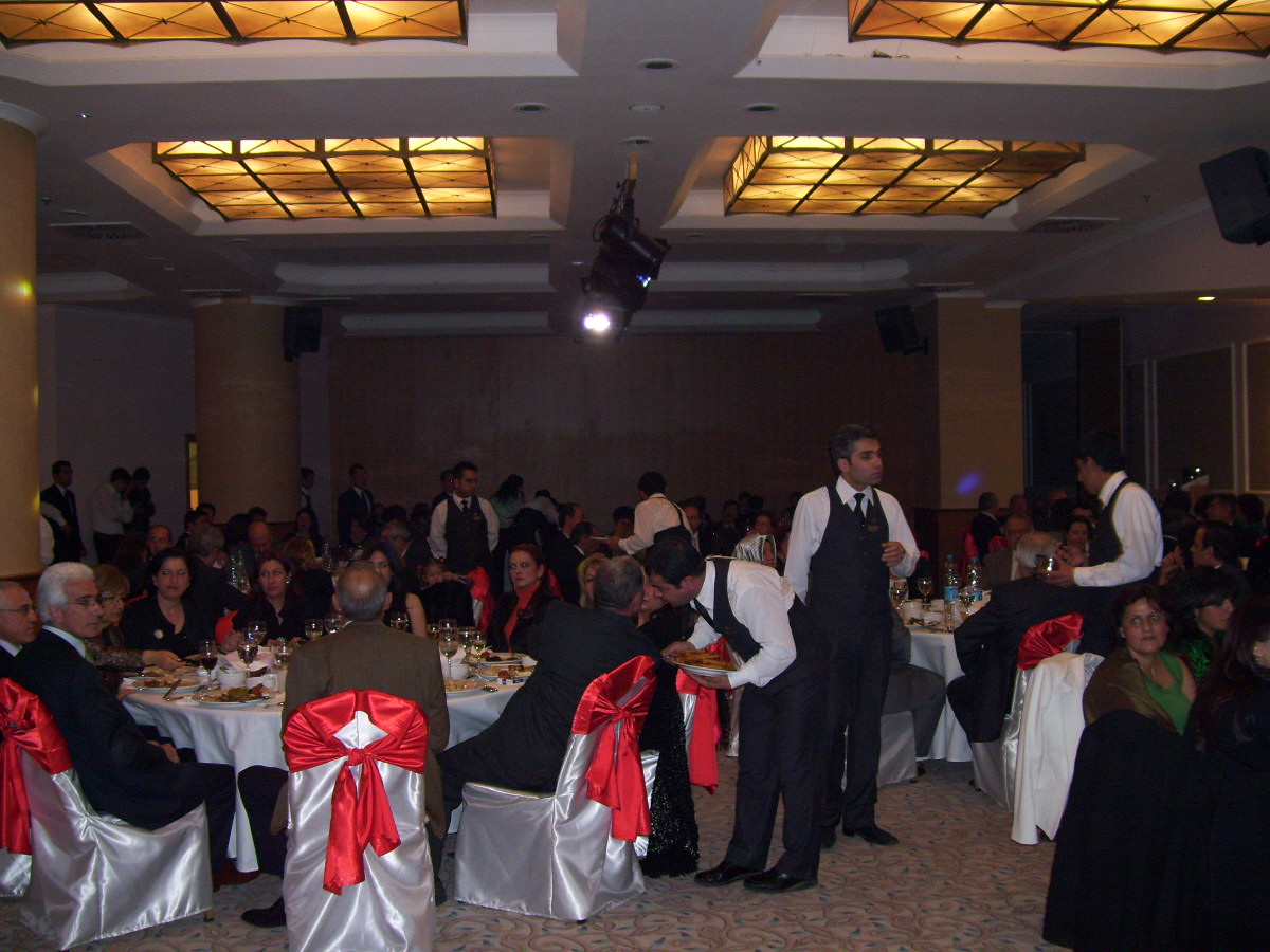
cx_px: 635
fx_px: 1321
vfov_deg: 39.7
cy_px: 476
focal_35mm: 36
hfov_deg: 51.4
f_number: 2.7
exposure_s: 1/60
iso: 200
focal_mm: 6
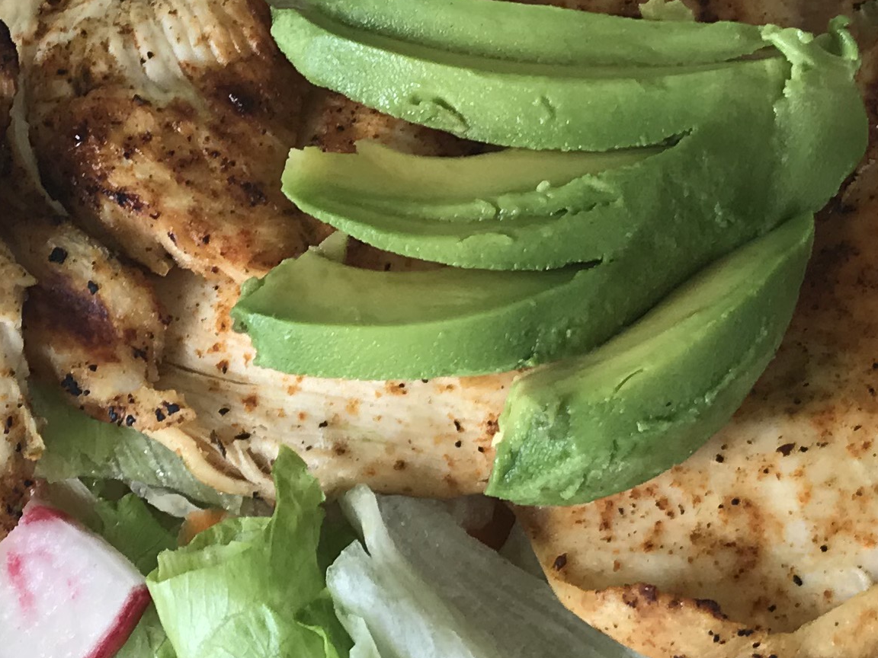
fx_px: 2486
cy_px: 265
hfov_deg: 19.8
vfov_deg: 15.1
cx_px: 180
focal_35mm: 98
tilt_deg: -68.0
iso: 25
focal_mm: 3.99
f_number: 1.8
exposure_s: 1/60
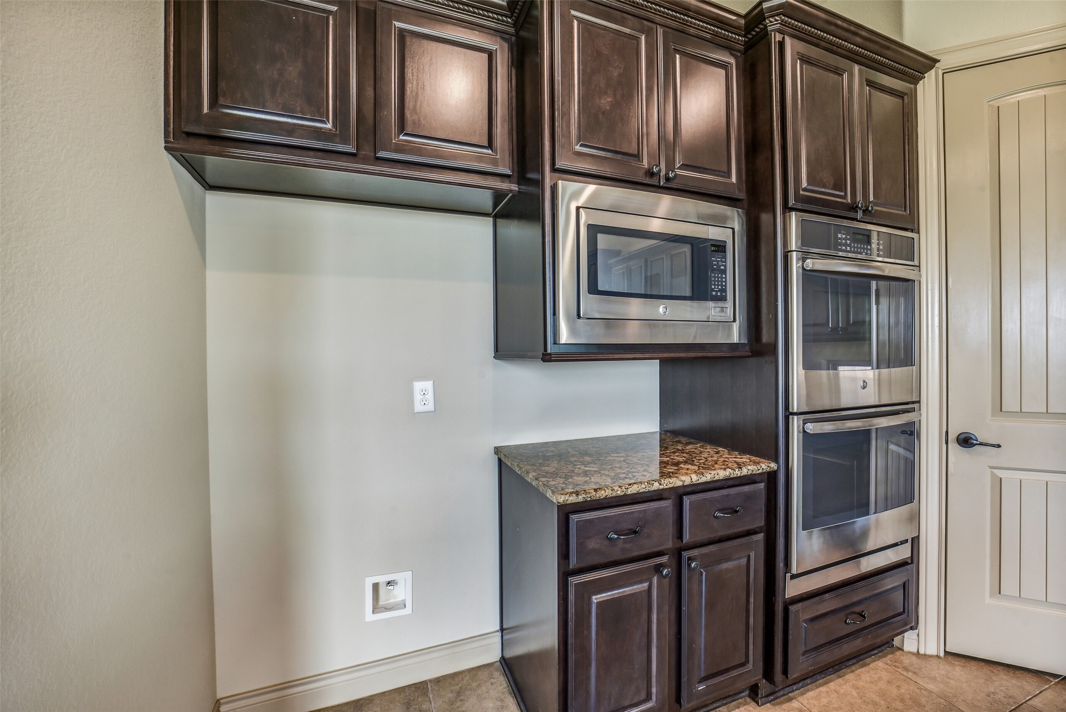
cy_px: 356
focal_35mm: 14
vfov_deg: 81.3
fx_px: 415
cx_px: 533
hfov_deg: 104.2
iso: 500
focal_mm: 14
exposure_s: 1/10
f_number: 11
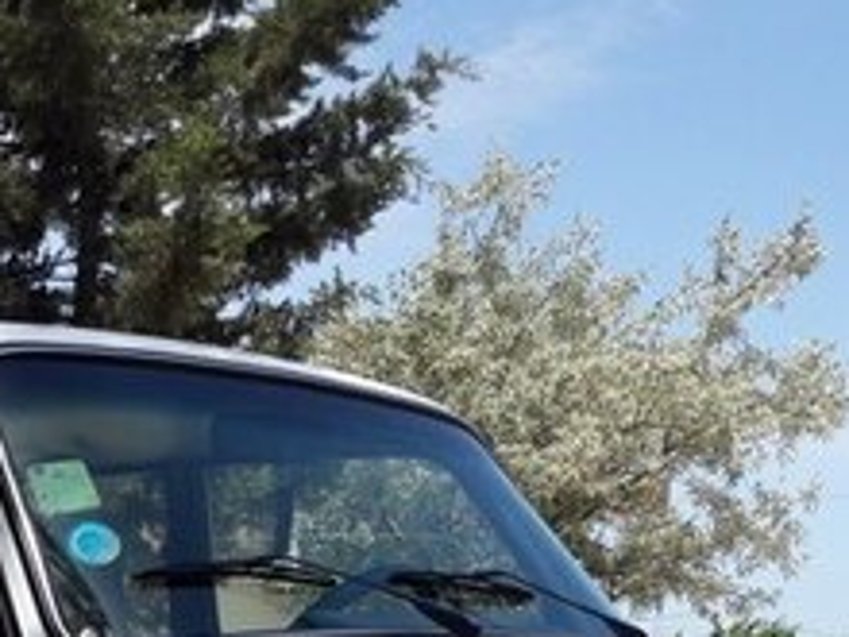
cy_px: 859
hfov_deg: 22.0
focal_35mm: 84
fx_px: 2060
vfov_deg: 16.5
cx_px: -85
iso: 40
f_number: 1.9
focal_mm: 3.7
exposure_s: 1/1372
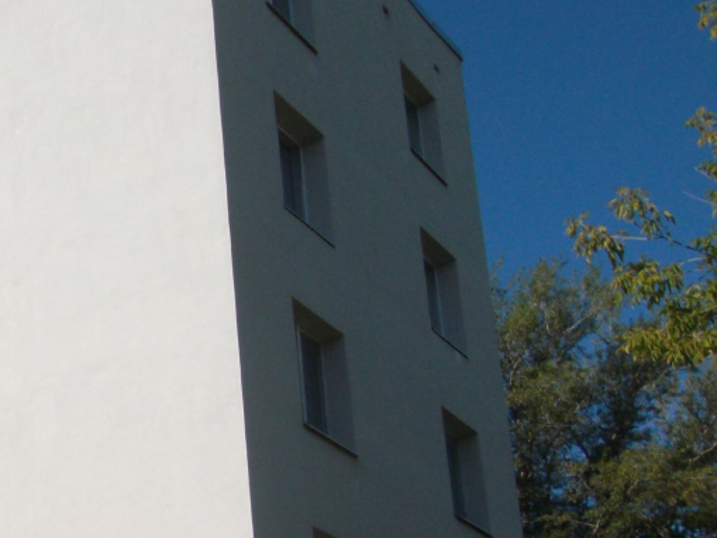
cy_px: 463
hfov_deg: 25.1
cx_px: -163
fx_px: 1430
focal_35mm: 69
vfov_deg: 21.0
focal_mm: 4.9
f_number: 8.9
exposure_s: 1/320
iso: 80
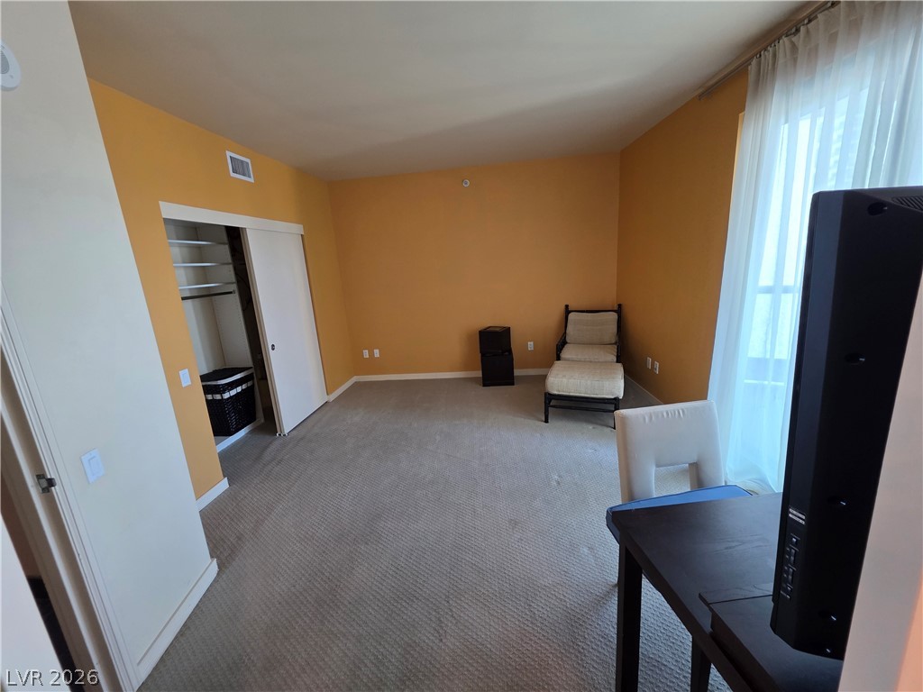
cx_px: 462
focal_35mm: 13
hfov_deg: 106.2
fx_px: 347
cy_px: 346
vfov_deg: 89.9
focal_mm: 2.2
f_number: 1.9
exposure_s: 1/60
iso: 200
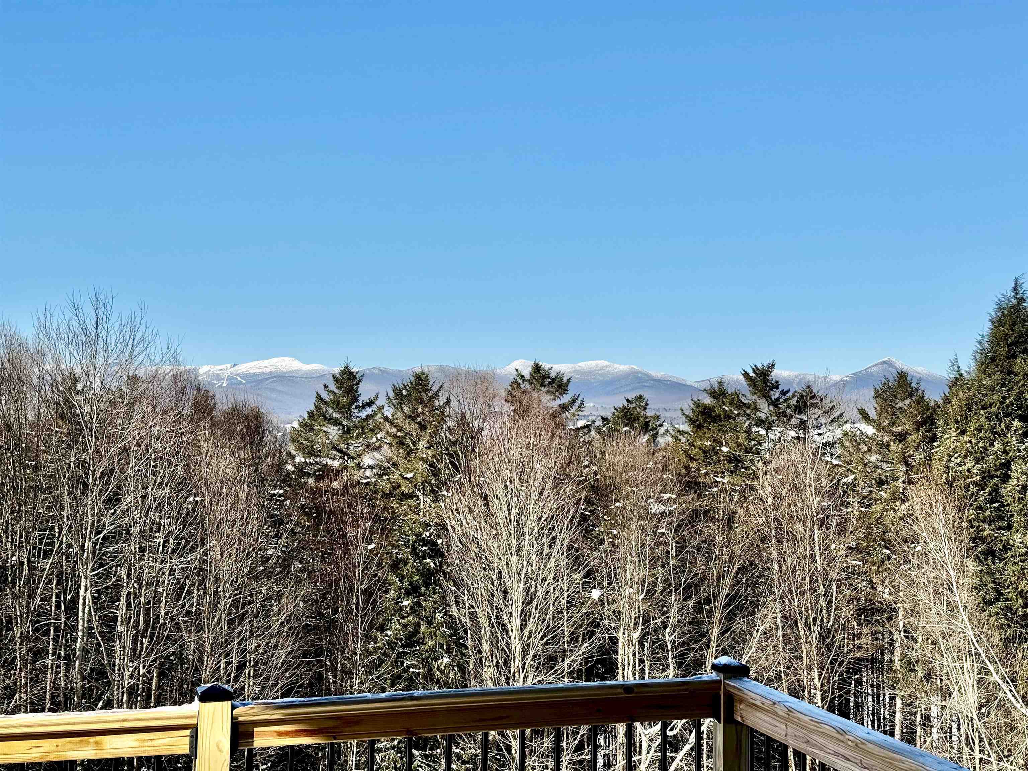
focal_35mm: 48
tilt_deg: +2.2
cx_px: 514
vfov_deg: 30.3
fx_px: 1425
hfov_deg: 39.7
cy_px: 386
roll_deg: -0.1
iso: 64
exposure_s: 1/7092
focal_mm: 6.76
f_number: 1.78
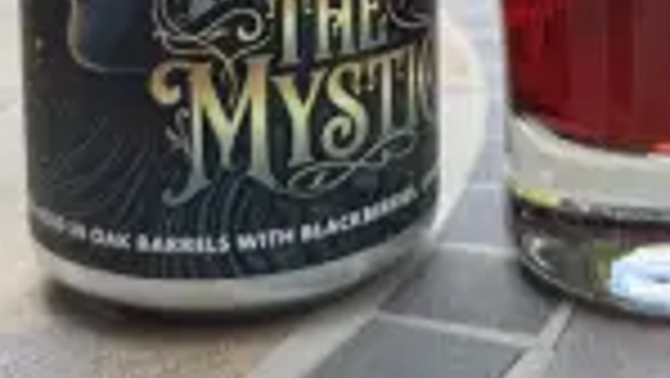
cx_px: 540
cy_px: -198
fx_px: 1244
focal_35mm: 70
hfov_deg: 29.4
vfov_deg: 15.8
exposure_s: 1/756
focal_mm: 6.76
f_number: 1.78
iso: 80
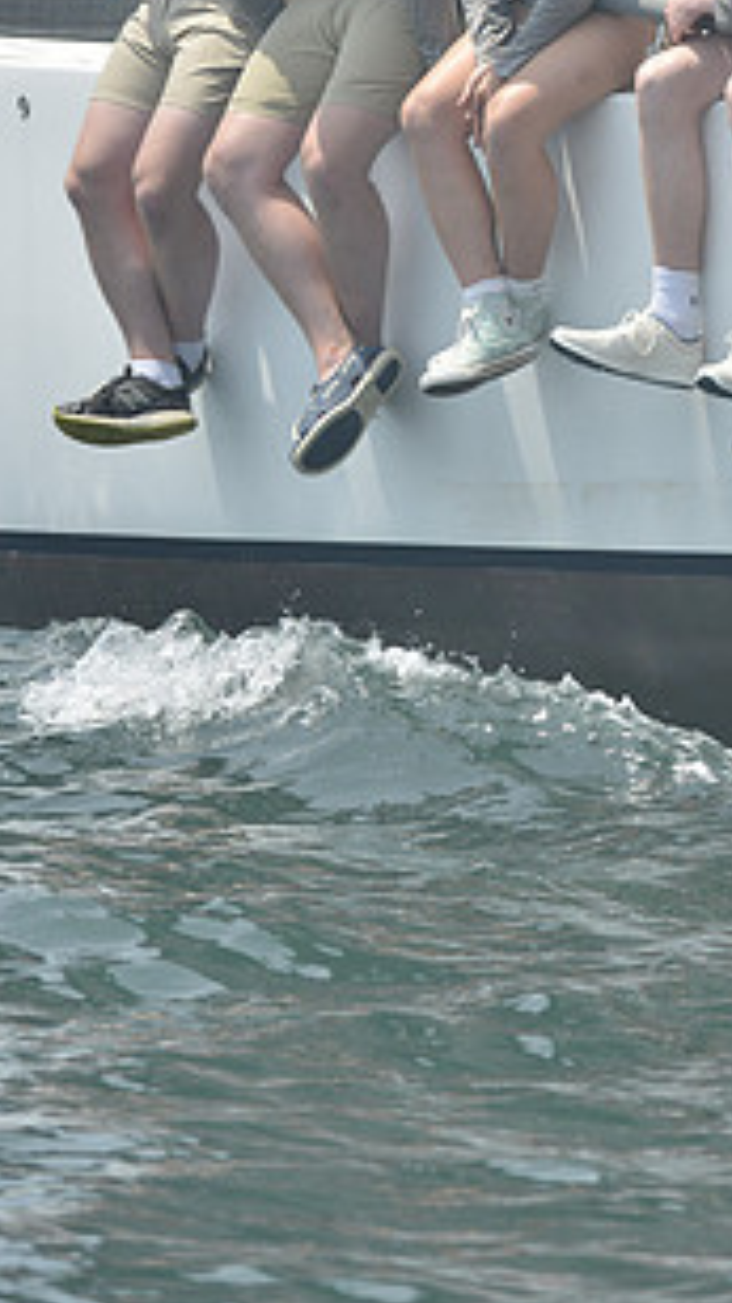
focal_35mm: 395
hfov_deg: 3.1
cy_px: 186
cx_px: 679
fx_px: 13645
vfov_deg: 5.5
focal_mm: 200
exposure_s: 1/1000
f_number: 6.3
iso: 280
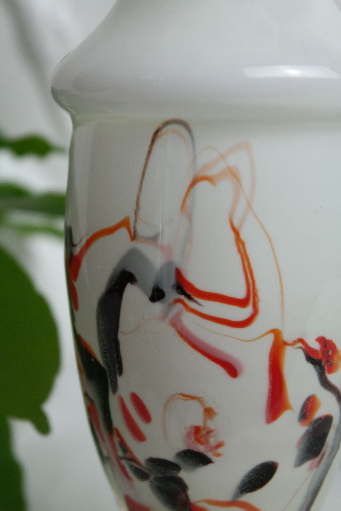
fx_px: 1094
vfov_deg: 26.3
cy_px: 256
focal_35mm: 77
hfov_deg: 17.7
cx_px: 170
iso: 400
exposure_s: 1/80
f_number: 5.6
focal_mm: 50
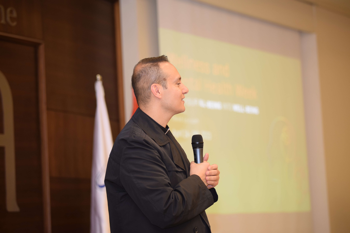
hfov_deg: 19.5
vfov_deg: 13.0
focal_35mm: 105
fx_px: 1021
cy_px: 116
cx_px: 175
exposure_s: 1/100
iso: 640
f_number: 1.8
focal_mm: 70
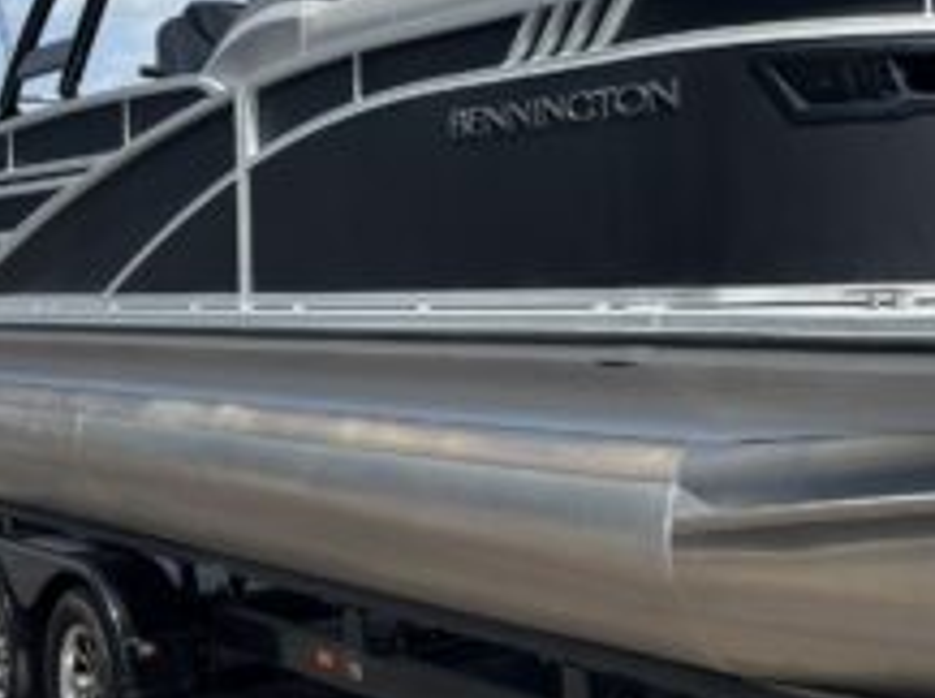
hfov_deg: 29.0
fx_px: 1726
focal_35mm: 64
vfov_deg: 22.8
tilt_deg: +1.2
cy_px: 224
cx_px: 855
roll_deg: +3.2
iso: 50
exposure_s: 1/2710
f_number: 1.6
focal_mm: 5.96
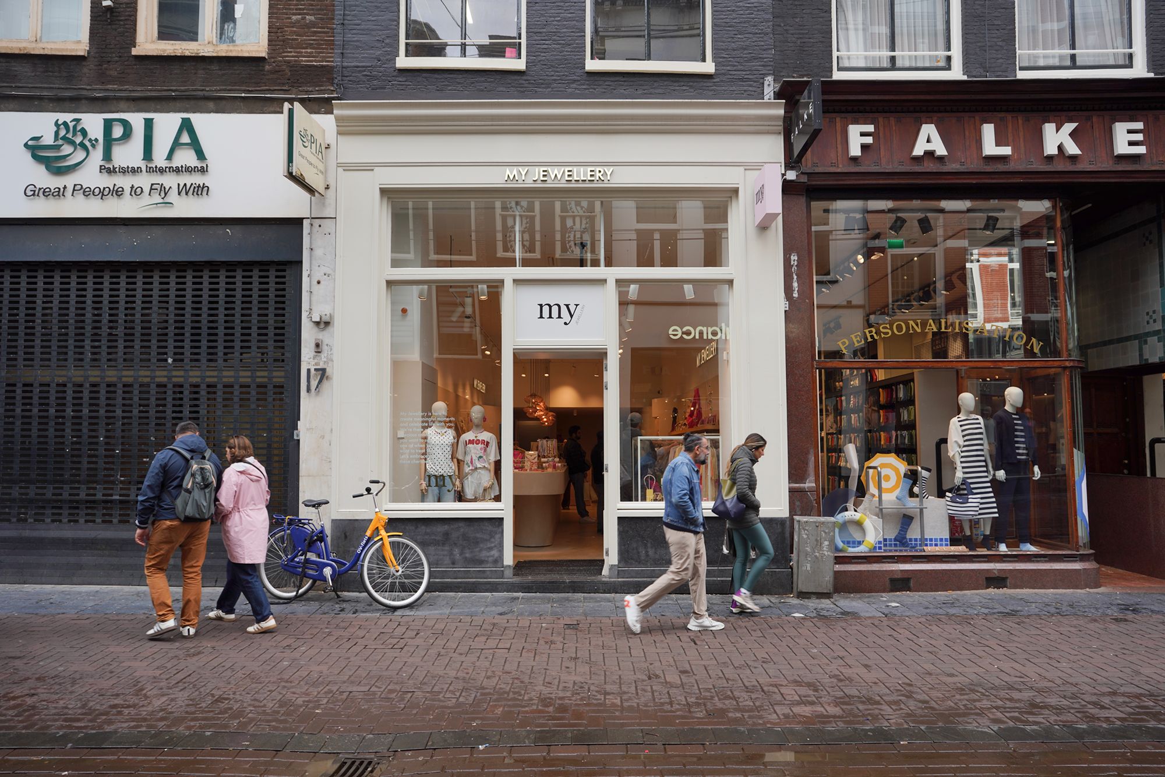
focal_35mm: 24
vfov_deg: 53.1
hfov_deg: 73.7
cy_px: 388
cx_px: 582
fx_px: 777
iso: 100
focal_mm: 24
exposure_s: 1/100
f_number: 8
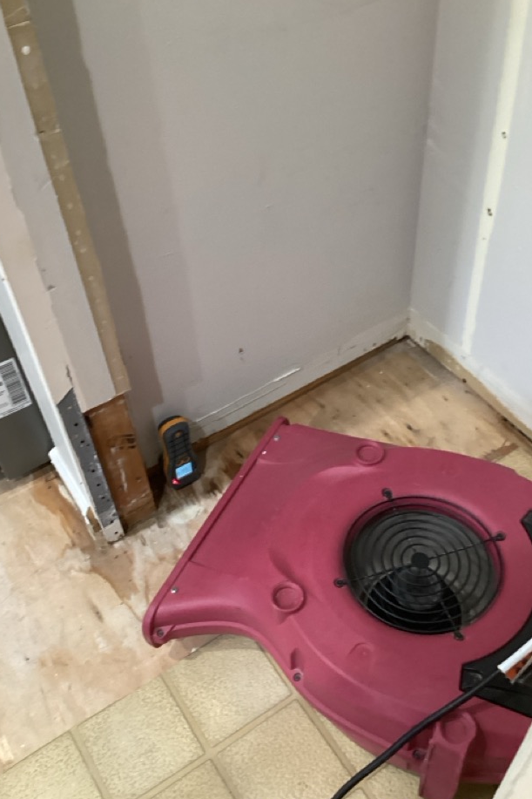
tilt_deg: -48.1
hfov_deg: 36.8
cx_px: 239
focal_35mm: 36
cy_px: 408
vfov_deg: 53.1
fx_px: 798
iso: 400
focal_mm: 3.3
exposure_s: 1/40
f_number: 2.4
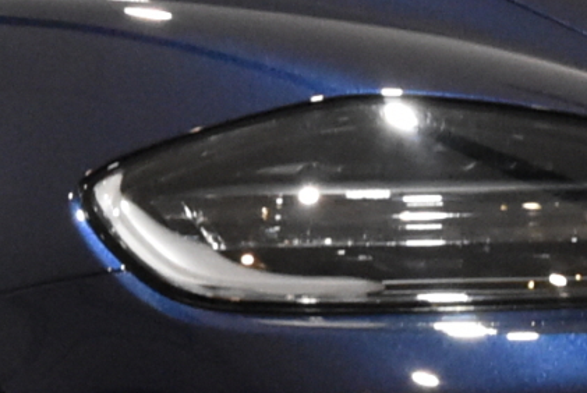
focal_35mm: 237
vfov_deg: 5.8
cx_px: 162
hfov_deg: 8.7
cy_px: 338
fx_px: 3870
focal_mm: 26
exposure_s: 1/40
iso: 3600
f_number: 8
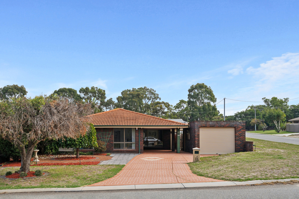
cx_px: 150
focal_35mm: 31
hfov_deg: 60.3
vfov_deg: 42.3
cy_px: 100
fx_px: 257
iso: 640
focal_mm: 31
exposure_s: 1/2500
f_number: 7.1
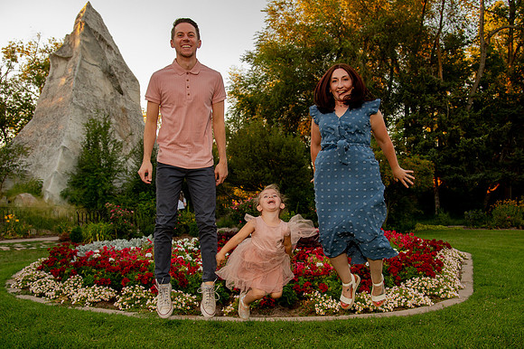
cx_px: 264
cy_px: 200
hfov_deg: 61.1
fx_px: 444
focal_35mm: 31
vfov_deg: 42.8
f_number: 4.5
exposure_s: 1/200
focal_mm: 24
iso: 640
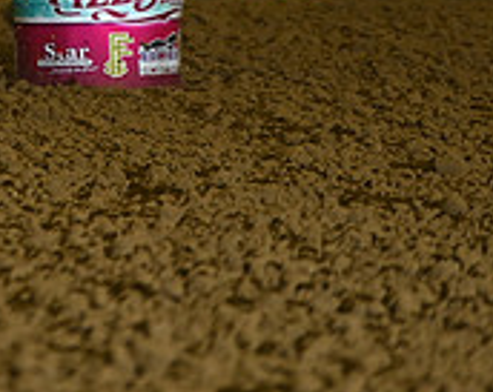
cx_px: -52
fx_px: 9235
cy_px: -150
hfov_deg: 3.1
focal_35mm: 634
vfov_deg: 2.4
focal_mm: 200
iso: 1250
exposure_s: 1/250
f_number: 3.2
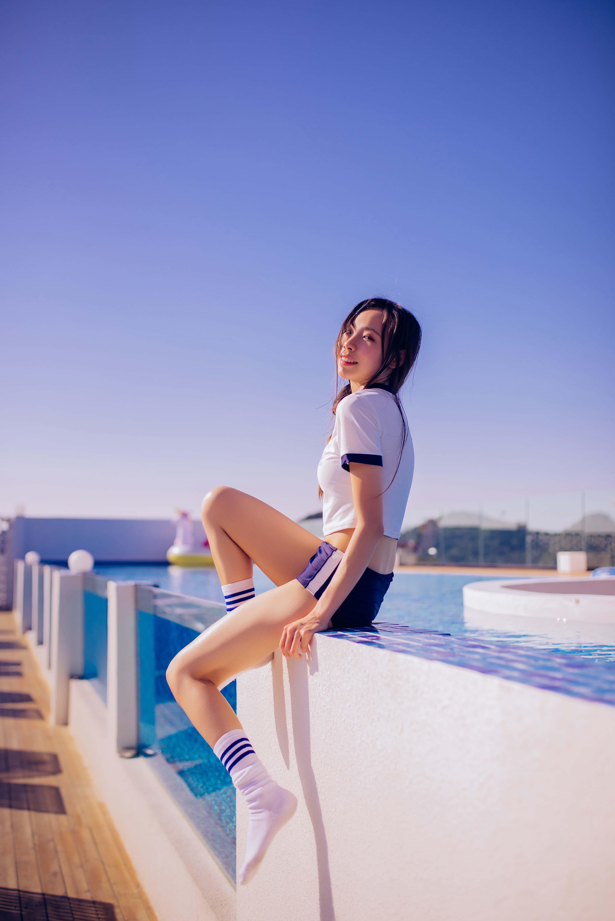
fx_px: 896
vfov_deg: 54.4
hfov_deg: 37.9
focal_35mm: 35
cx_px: 308
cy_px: 460
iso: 50
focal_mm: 35
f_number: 1.8
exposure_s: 1/4000
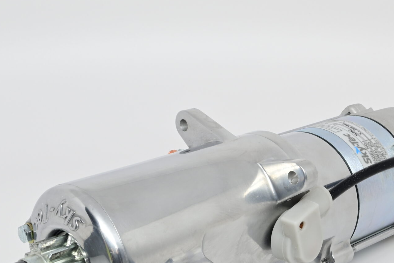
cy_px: 178
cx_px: 223
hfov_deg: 27.5
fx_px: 805
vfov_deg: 18.5
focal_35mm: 74
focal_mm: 24.5
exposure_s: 1/15
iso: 200
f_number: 14
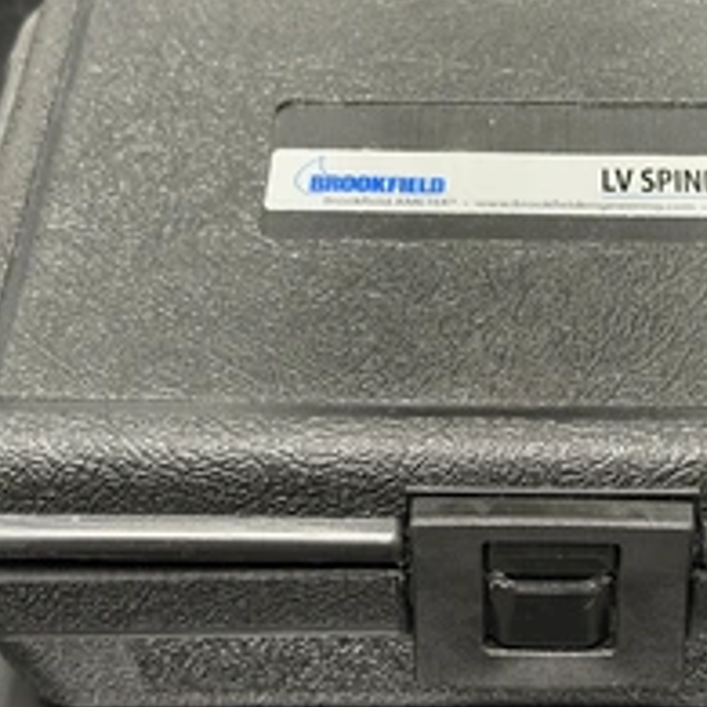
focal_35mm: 87
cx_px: 540
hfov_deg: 19.8
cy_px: 366
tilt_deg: -46.3
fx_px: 2010
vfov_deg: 19.9
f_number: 1.78
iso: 400
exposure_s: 1/30
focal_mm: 6.76
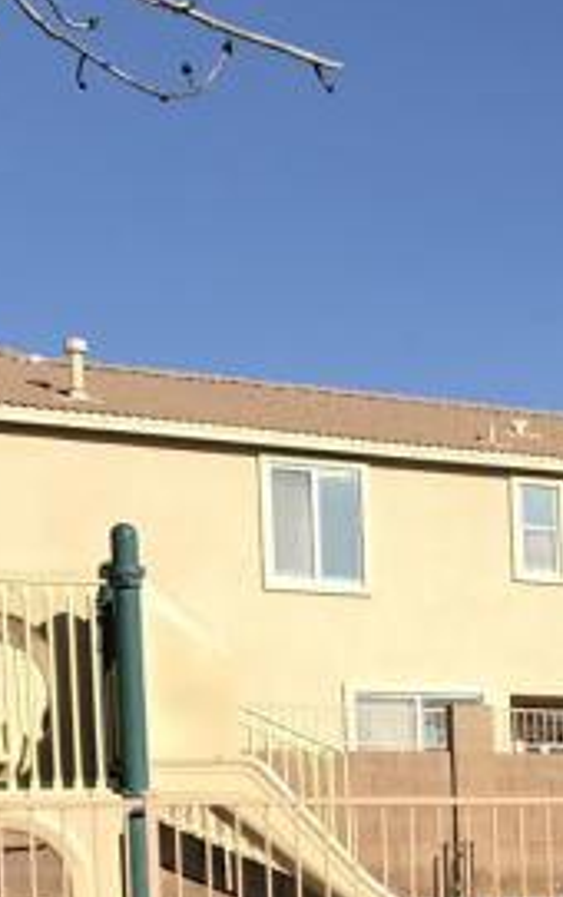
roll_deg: +0.7
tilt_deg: -2.7
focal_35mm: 84
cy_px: 993
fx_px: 2057
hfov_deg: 14.3
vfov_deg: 23.1
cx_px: 901
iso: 20
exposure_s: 1/2179
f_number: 1.8
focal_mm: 3.99
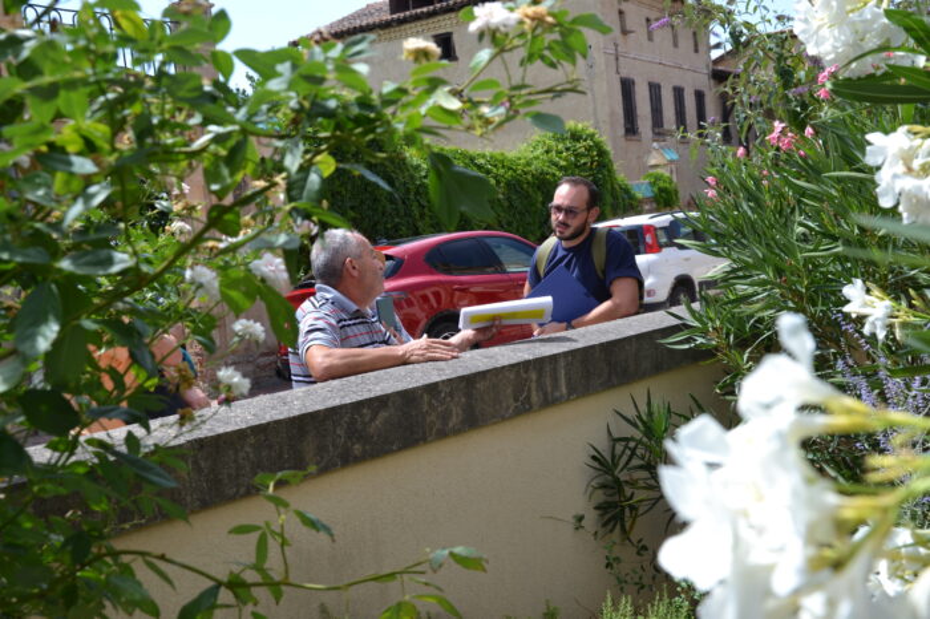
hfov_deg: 49.6
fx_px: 1007
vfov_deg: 34.2
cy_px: 310
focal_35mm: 39
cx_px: 465
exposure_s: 1/160
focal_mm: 26
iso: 100
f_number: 6.3
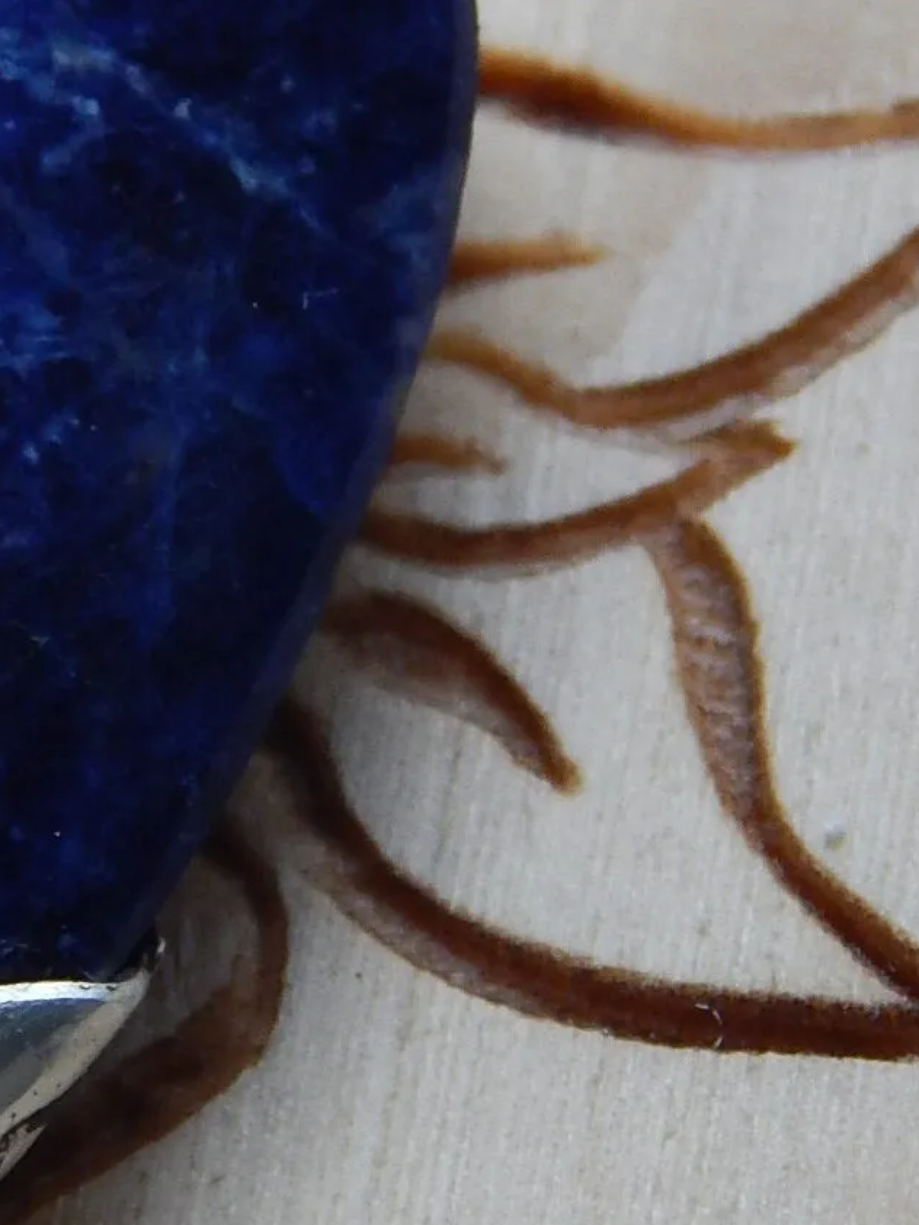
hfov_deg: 4.2
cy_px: 505
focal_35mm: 356
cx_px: 125
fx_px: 12595
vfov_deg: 5.6
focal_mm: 23.4
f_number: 4.8
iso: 220
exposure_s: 1/30
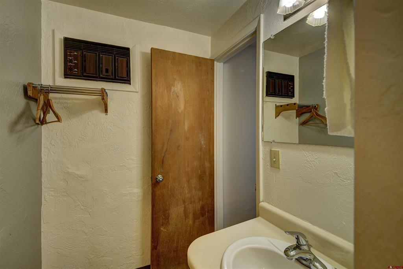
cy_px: 134
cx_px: 202
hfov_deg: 100.4
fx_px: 168
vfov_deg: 77.3
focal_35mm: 15
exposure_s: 1/25
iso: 200
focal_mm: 15
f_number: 4.8
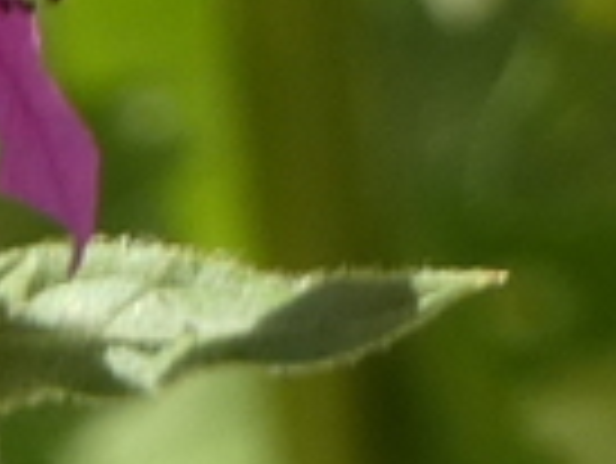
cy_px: -131
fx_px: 34143
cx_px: -236
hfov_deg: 1.0
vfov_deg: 0.8
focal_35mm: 1917
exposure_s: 1/80
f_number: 5.6
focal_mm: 55.4
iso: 100
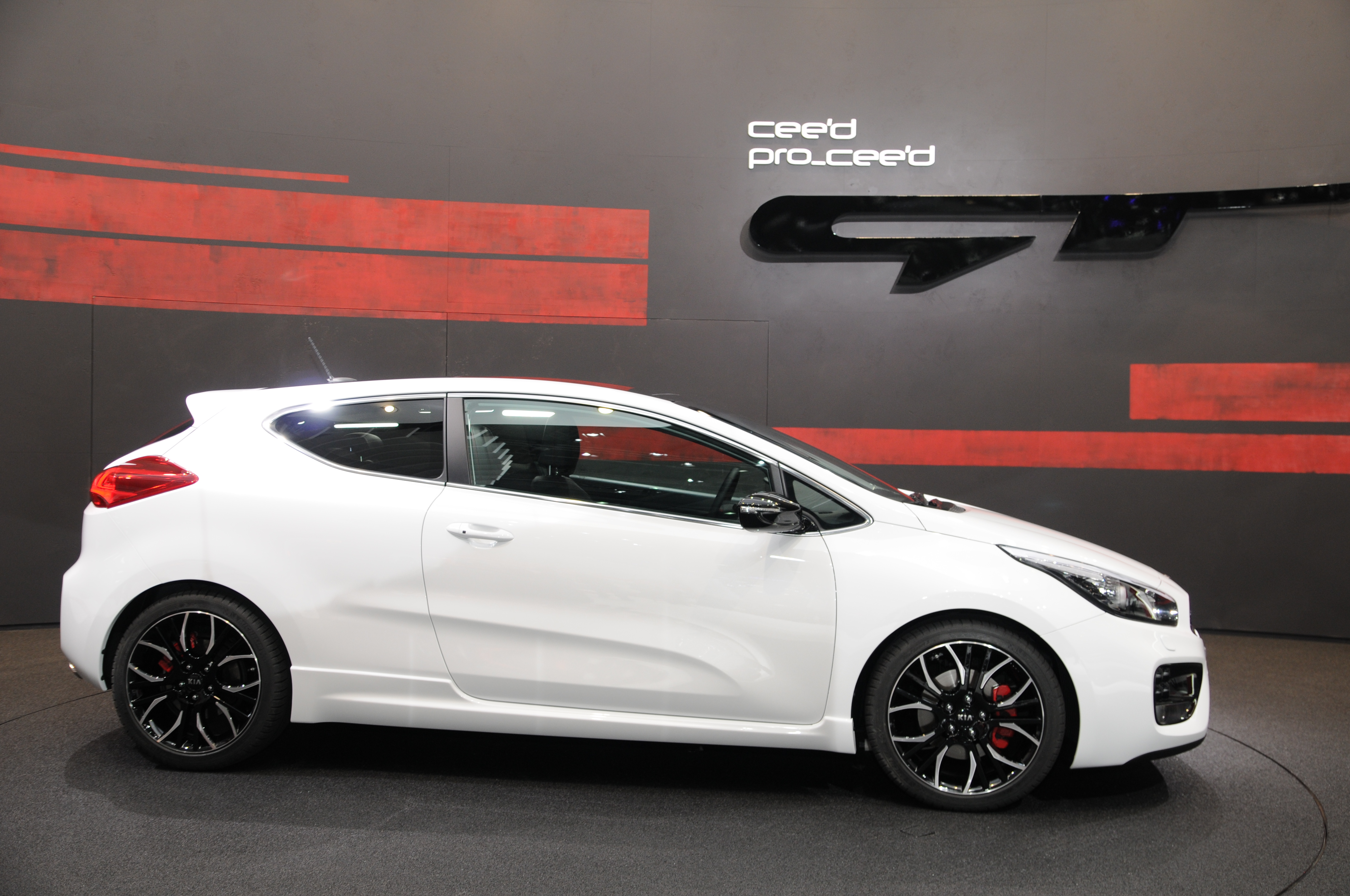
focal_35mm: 36
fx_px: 1348
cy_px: 448
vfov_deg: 36.8
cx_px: 675
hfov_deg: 53.2
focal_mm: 24
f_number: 5.6
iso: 320
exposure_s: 1/125
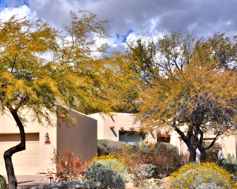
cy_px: 114
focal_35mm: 64
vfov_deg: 23.8
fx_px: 449
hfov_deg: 29.2
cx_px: 65
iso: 200
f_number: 11
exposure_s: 1/500
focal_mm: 24
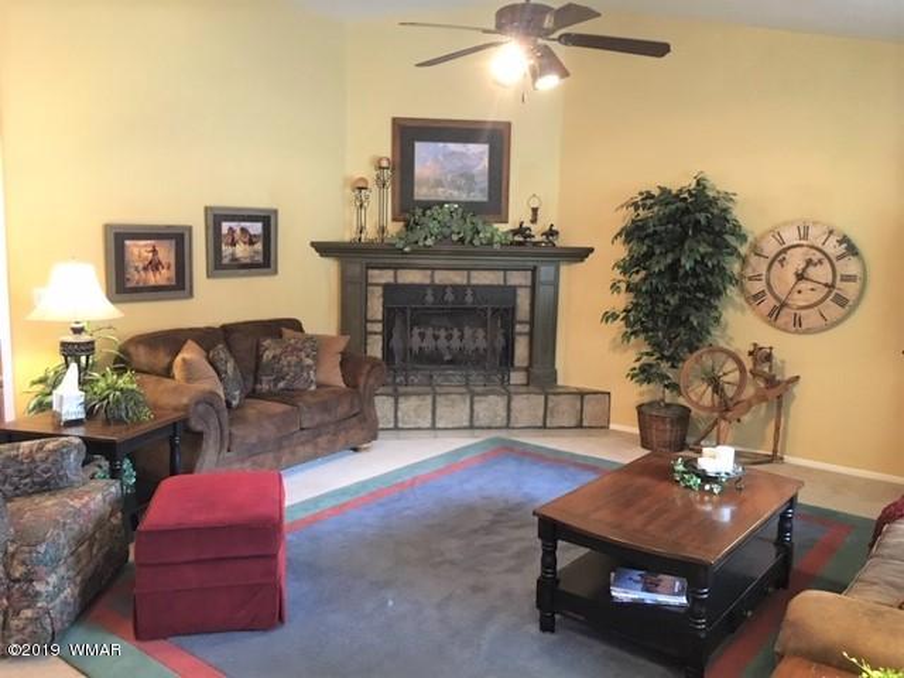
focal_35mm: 29
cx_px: 452
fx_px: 757
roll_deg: -1.2
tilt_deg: -6.4
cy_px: 339
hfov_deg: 61.7
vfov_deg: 48.2
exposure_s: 1/15
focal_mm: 4.15
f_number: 2.2
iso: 200
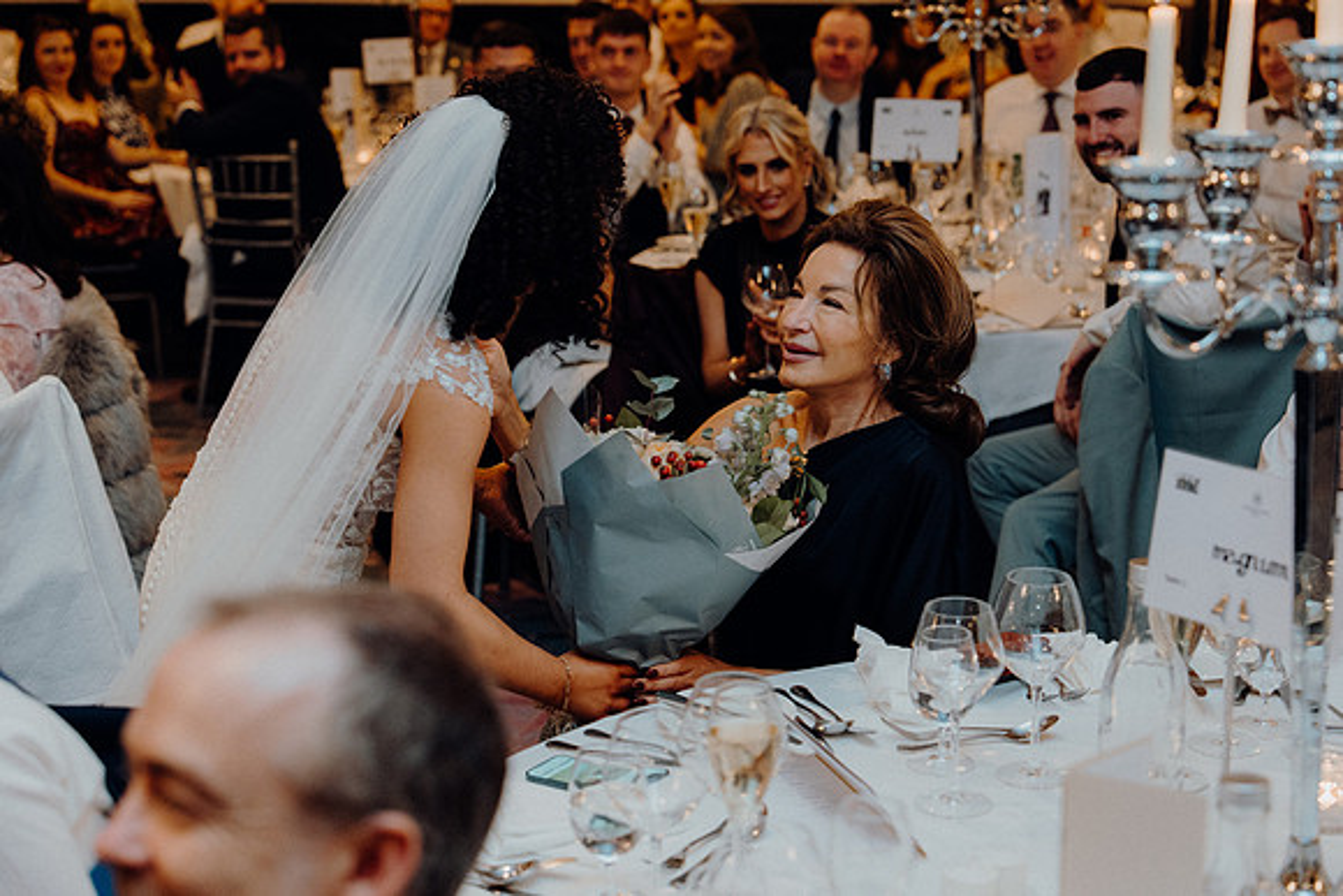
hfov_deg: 30.5
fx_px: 2463
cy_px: 448
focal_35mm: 66
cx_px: 672
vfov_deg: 20.6
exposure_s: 1/160
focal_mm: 66
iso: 2500
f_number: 3.5
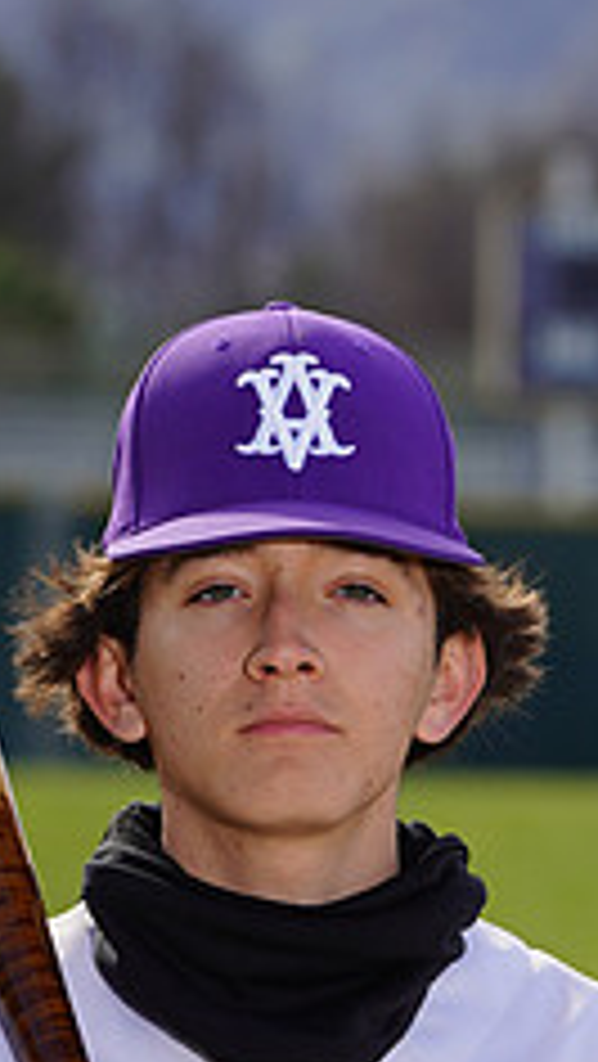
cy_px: 1197
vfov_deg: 4.2
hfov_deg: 2.4
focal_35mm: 510
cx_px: 295
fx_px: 14356
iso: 100
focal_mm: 198
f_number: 8
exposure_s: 1/250
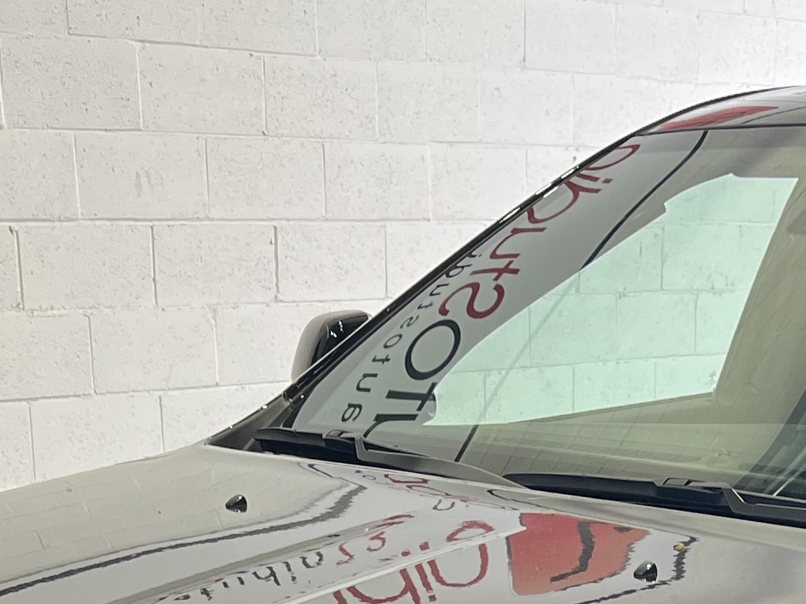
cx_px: 653
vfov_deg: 13.7
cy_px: 1045
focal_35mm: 98
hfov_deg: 19.8
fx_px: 2281
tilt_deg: -20.9
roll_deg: -0.9
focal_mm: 5.7
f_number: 1.5
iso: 100
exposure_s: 1/120
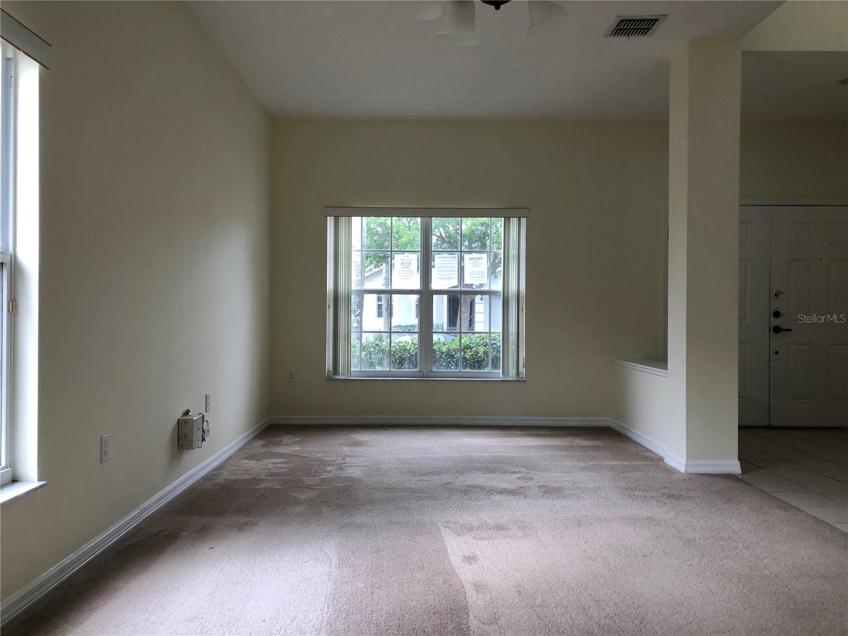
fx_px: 686
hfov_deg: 63.4
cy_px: 318
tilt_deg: -3.1
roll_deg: +0.3
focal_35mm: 28
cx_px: 424
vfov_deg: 49.7
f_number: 1.8
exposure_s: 1/40
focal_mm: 3.99
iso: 25
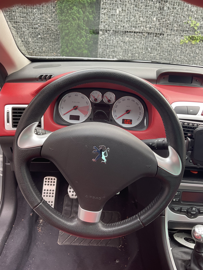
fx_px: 227
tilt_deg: -26.5
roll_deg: -4.3
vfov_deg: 61.7
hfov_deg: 48.2
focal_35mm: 29
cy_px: 135
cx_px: 102
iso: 40
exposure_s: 1/100
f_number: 1.8
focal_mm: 3
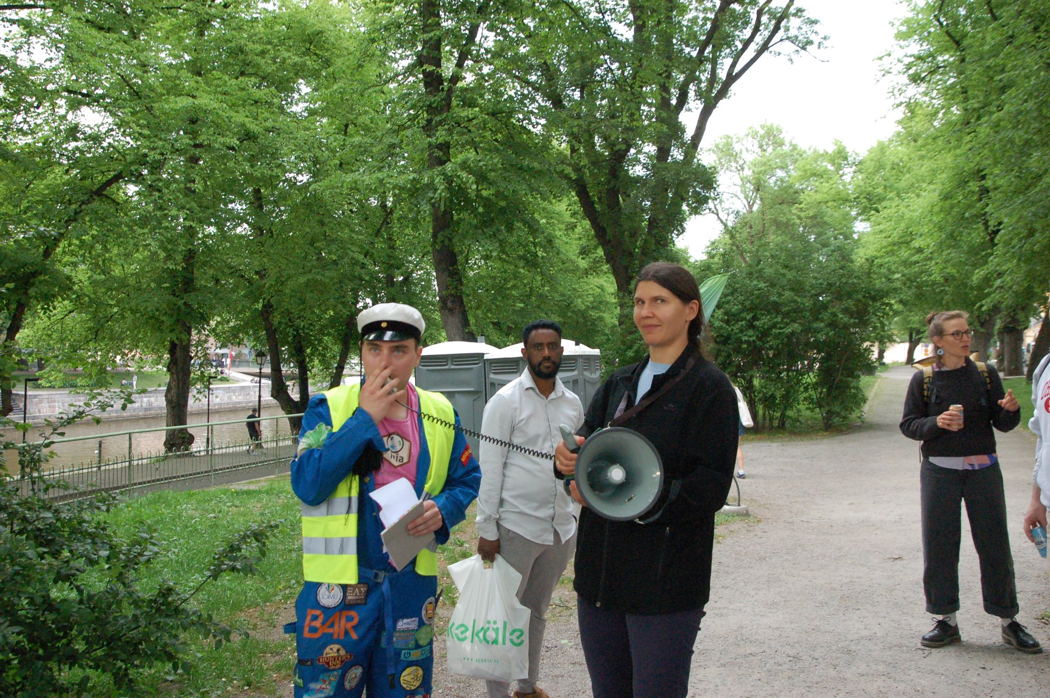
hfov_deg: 53.2
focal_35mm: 36
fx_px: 1049
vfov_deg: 36.8
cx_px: 525
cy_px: 349
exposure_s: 1/125
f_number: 8
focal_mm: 24
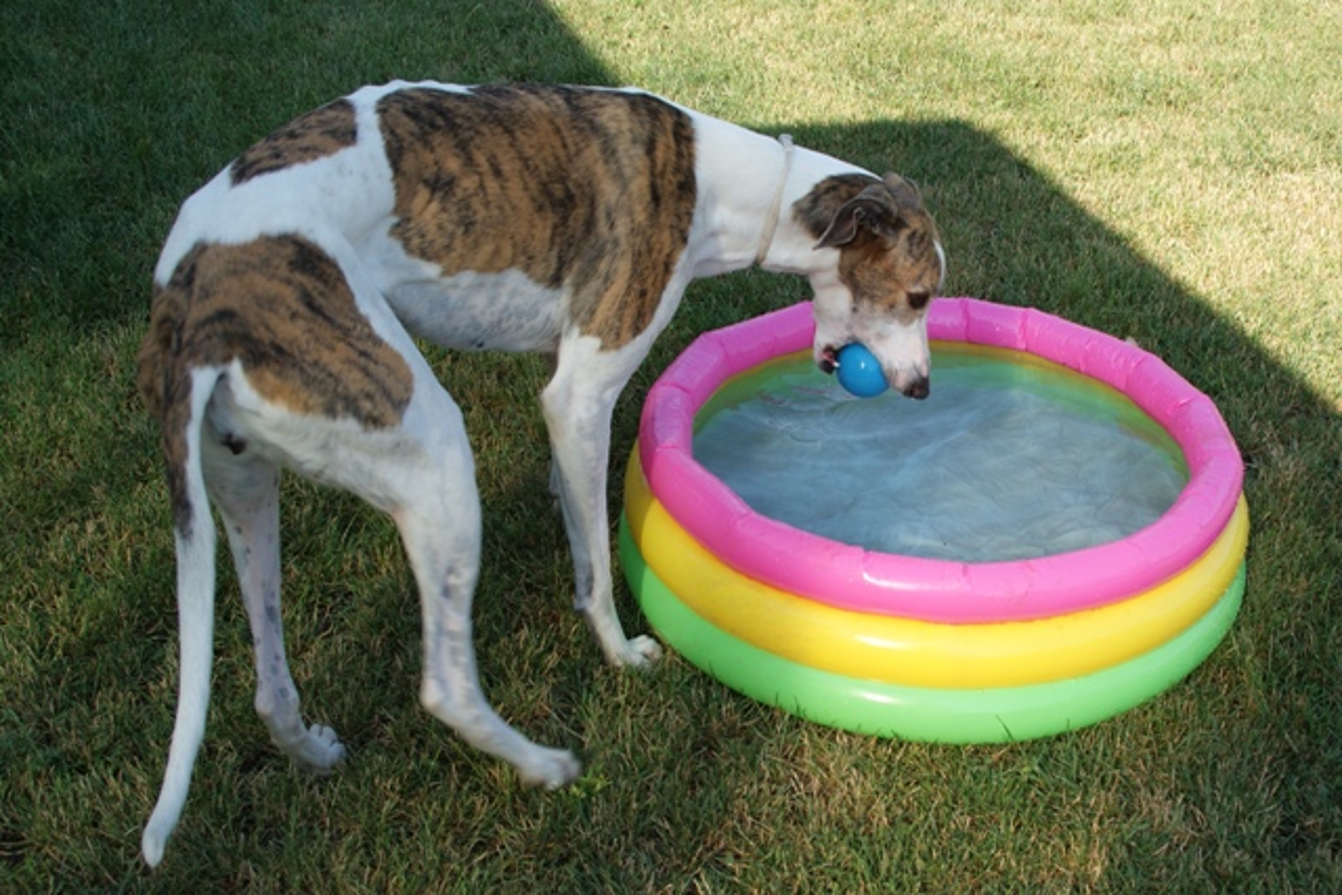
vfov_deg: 36.9
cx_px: 671
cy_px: 448
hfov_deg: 53.1
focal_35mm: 36
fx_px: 1342
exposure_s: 1/100
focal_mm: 24
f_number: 9
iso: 100
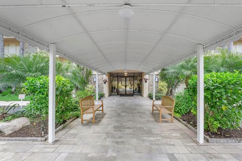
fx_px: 107
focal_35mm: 16
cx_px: 126
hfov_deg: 96.7
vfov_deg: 73.6
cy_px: 83
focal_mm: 10
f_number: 11
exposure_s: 1/5
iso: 100
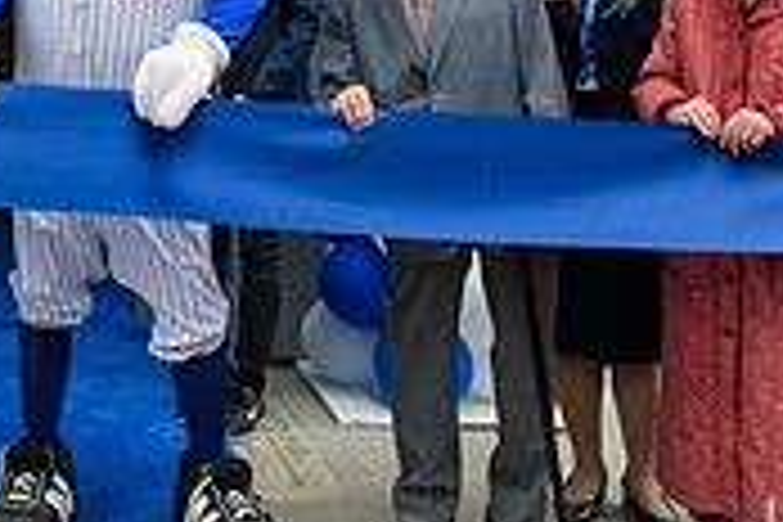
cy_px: -227
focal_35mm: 80
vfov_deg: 15.9
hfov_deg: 23.4
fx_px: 1740
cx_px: -130
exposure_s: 1/250
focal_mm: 24
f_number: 5
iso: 200
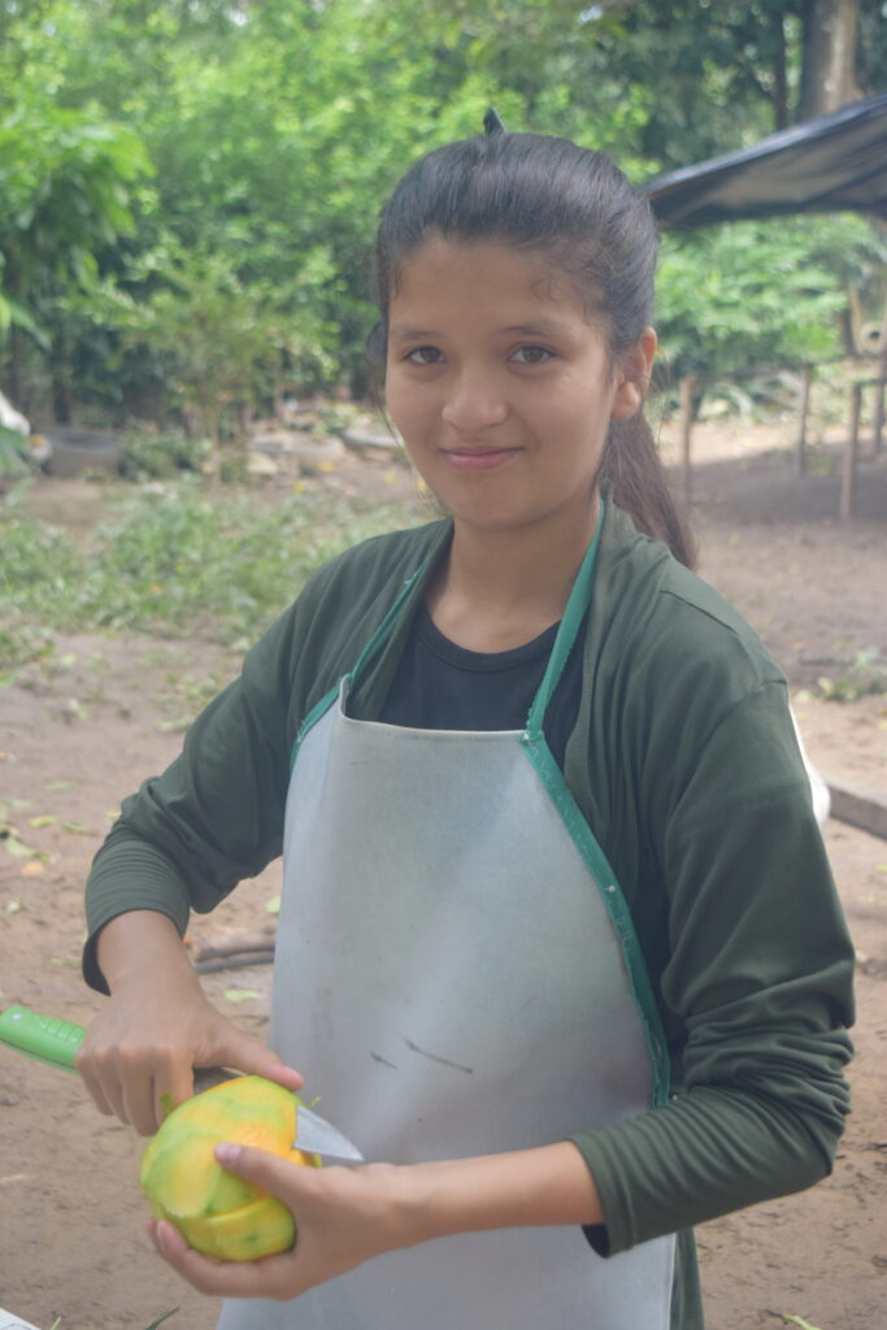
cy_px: 665
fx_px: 1773
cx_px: 444
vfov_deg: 41.1
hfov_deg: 28.1
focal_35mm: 48
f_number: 5
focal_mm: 32
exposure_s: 1/100
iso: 400
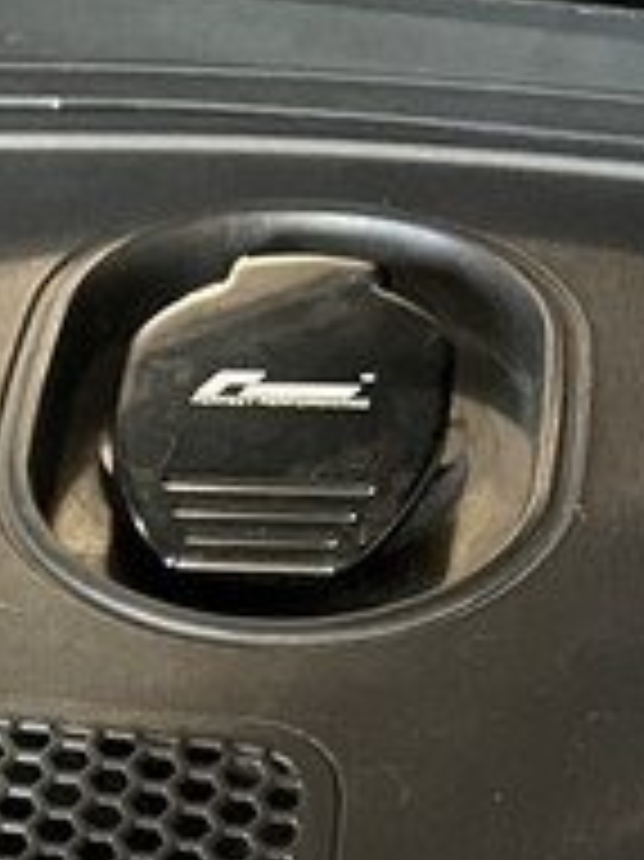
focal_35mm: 109
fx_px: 2707
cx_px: -356
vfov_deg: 14.7
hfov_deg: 12.8
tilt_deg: -51.4
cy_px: 1752
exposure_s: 1/59
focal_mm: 5.7
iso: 320
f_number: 1.5
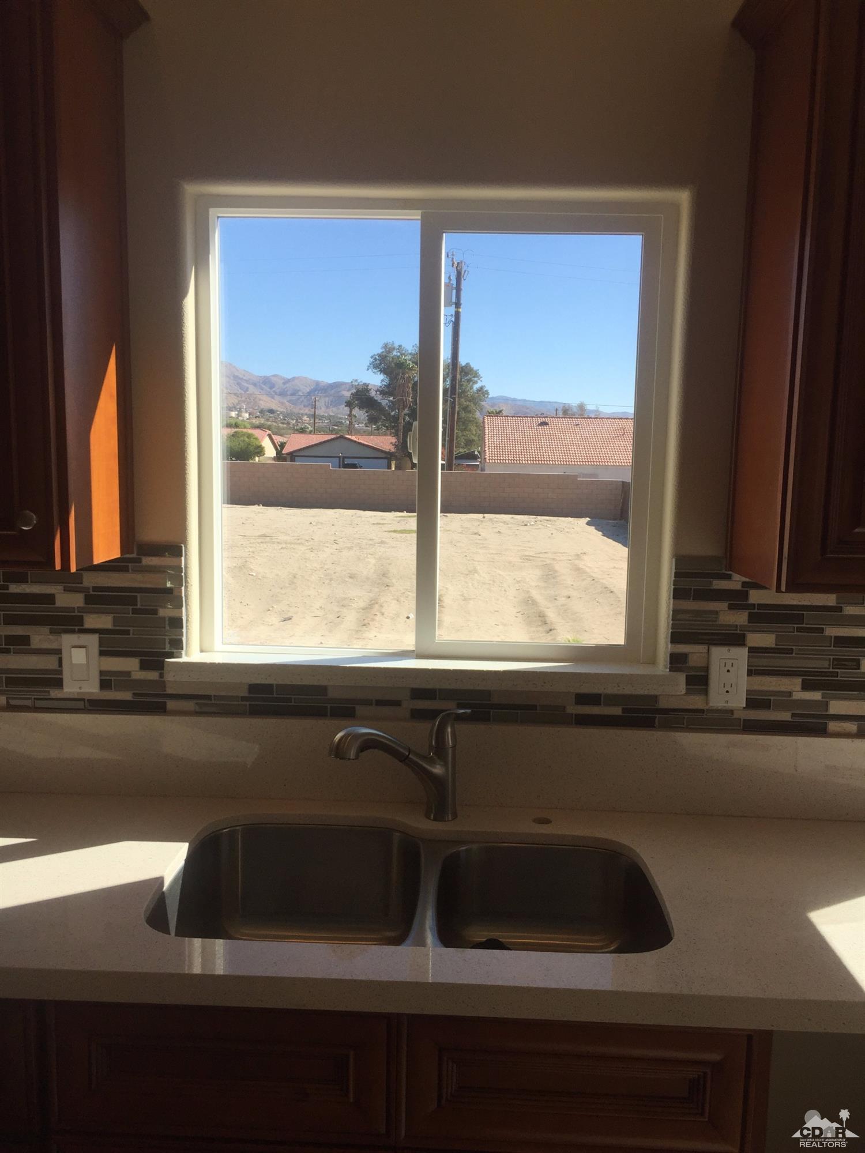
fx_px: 966
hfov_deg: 48.2
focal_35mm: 29
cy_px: 576
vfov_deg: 61.7
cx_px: 432
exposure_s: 1/1130
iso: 32
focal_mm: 4.15
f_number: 2.2
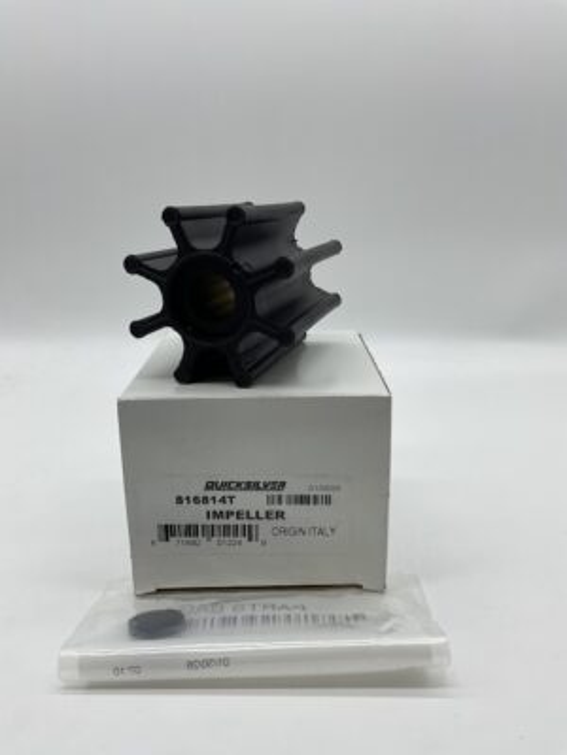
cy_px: 378
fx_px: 633
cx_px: 284
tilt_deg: -18.7
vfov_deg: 61.7
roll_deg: -0.4
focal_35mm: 29
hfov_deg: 48.2
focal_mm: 3
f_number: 1.8
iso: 16
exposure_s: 1/912
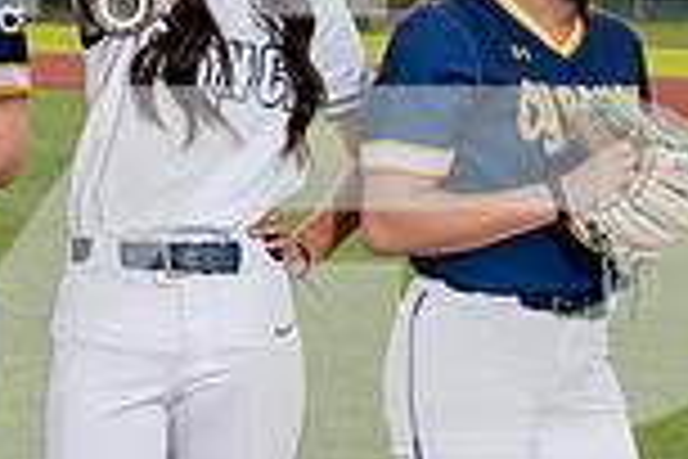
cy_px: 326
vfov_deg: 10.3
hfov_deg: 15.3
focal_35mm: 133
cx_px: 166
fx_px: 2542
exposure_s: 1/250
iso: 80
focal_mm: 35
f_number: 5.6
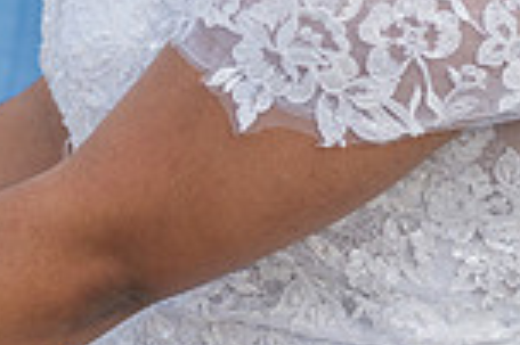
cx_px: -236
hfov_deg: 7.6
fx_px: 3852
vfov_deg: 5.1
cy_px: 535
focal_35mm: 267
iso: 200
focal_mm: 70
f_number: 6.3
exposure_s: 1/125
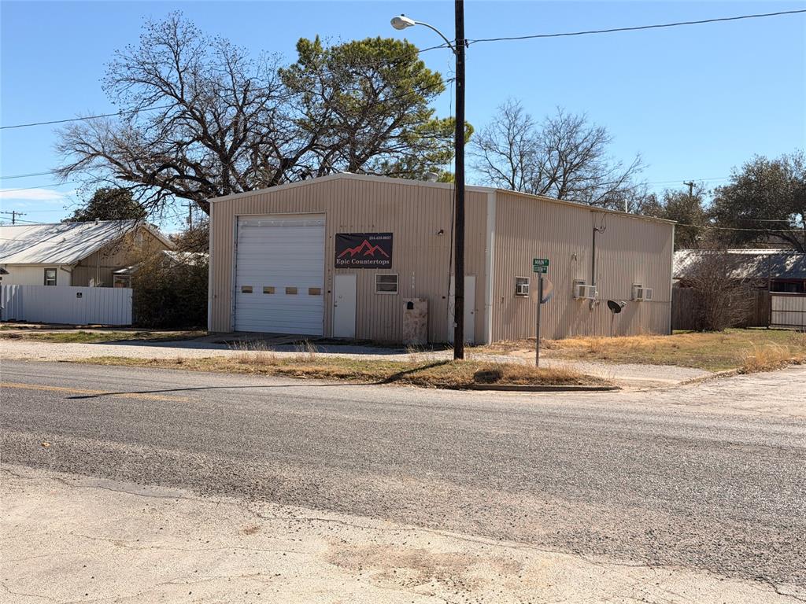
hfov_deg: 39.7
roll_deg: -1.5
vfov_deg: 30.3
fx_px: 1118
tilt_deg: +0.0
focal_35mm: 48
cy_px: 302
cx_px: 403
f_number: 1.78
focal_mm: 6.76
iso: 64
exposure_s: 1/5208
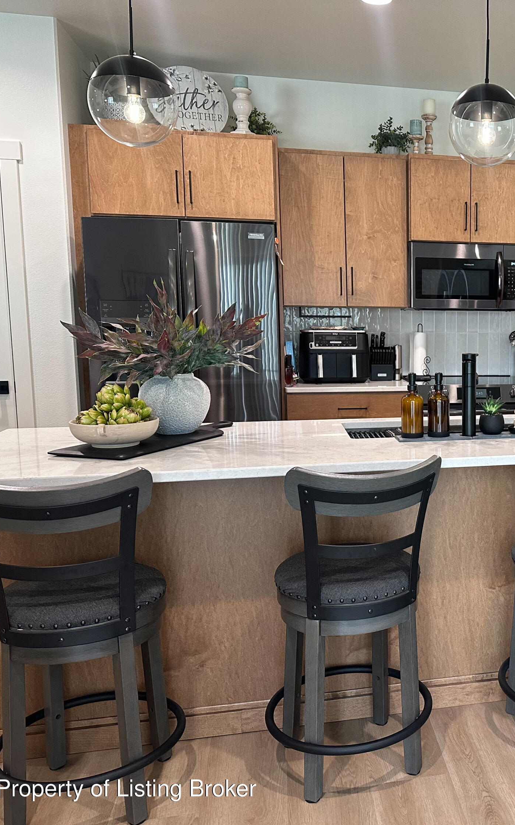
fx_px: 764
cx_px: 469
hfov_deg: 35.0
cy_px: 413
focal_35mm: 34
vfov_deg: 56.7
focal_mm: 6.86
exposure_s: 1/120
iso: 200
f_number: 1.8
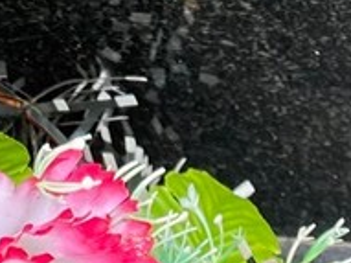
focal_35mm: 196
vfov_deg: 6.8
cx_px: 134
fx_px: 1986
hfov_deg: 10.1
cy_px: -555
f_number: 1.8
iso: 40
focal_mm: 4.25
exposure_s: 1/122
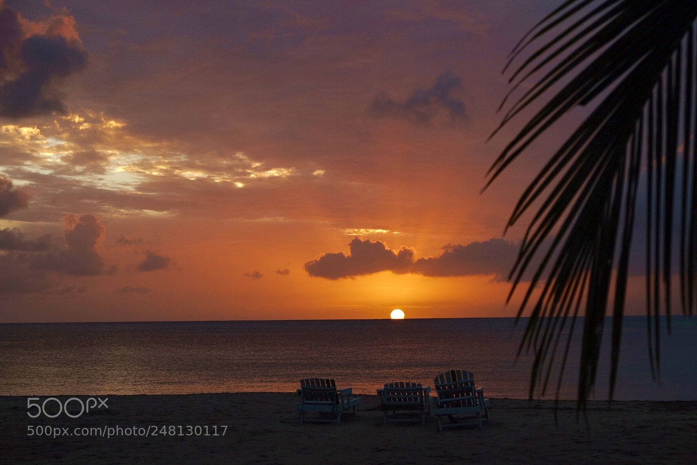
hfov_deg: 29.2
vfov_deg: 19.7
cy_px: 232
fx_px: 1336
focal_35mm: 69
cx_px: 348
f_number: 5.6
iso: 200
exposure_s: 1/125
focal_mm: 46.3
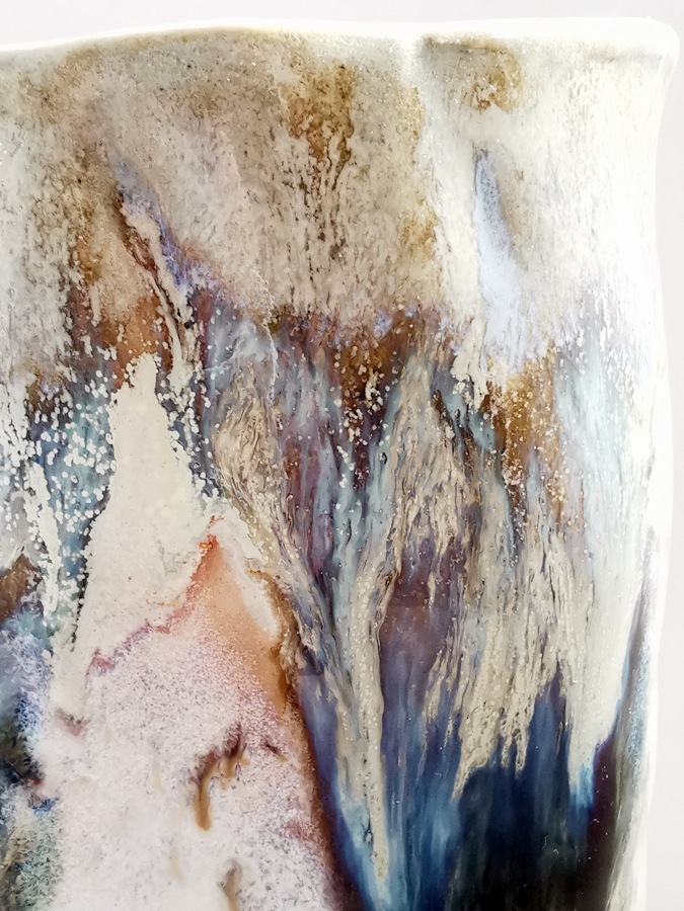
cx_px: 342
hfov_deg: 42.9
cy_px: 456
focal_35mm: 33
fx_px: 869
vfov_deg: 55.4
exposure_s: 1/33.3
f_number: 2.2
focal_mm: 2.26
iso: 200
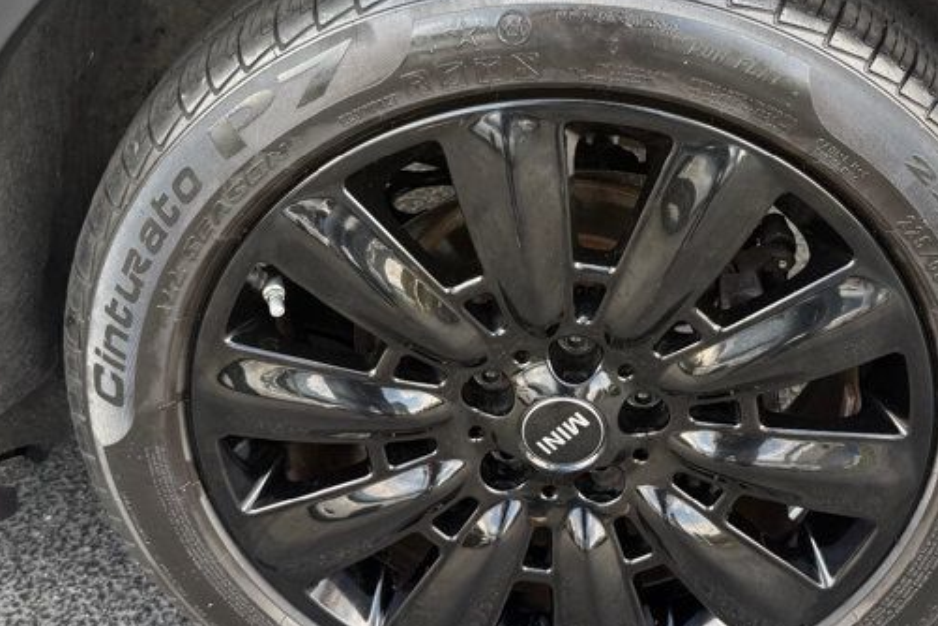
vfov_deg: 26.3
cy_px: 187
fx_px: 1329
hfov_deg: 38.6
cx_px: 590
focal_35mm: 51
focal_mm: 6.76
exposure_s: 1/126
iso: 80
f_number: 1.78
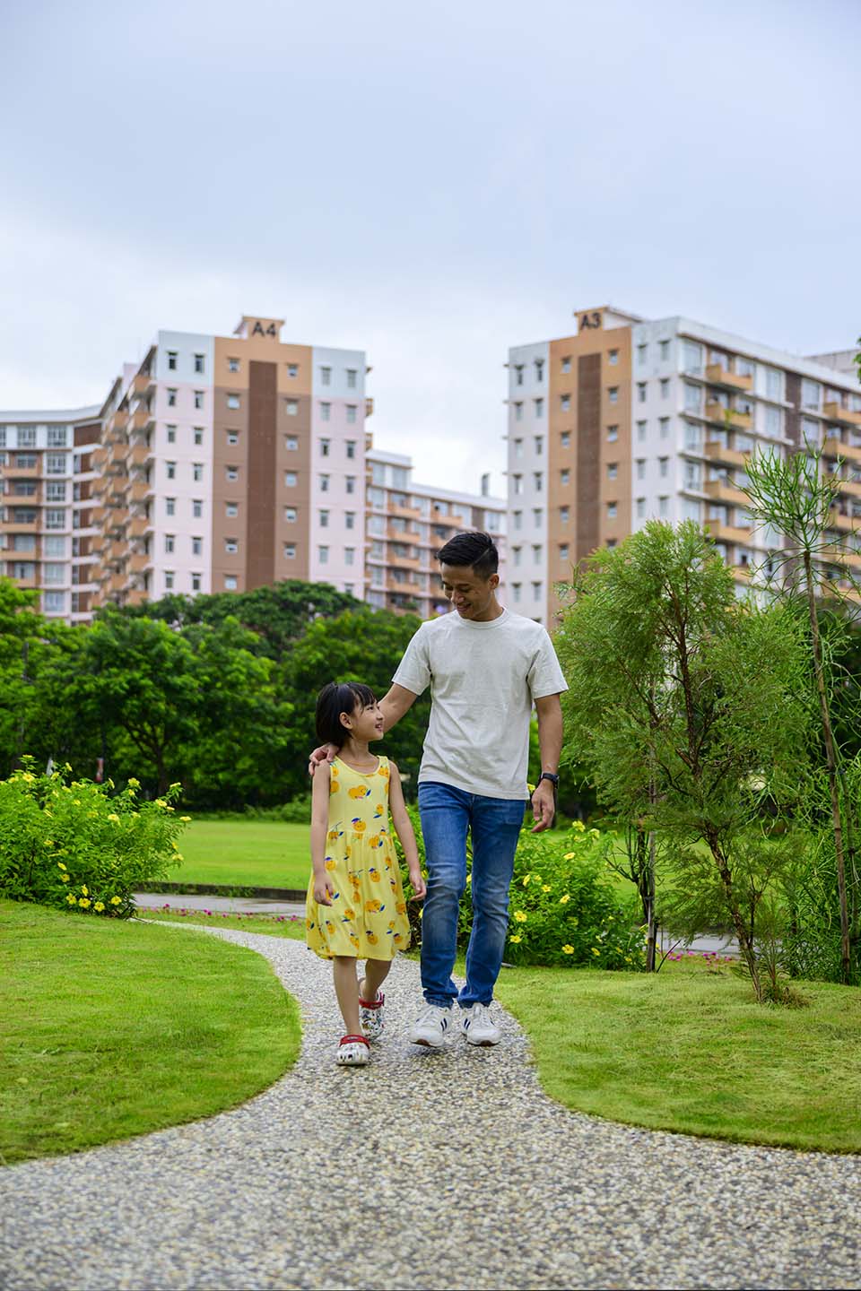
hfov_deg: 27.5
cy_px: 646
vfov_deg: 40.3
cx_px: 430
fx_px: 1758
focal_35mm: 49
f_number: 2.8
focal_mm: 49
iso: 110
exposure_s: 1/500
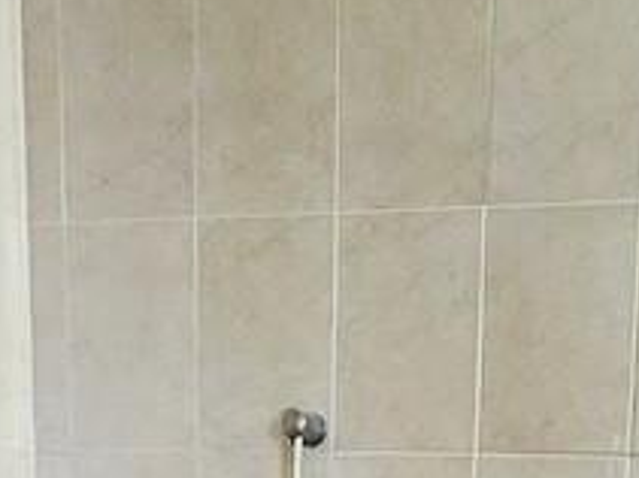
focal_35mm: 63
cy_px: 871
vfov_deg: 18.2
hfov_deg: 29.9
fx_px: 1162
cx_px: 521
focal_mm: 1.7
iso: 160
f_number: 2.2
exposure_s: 1/50
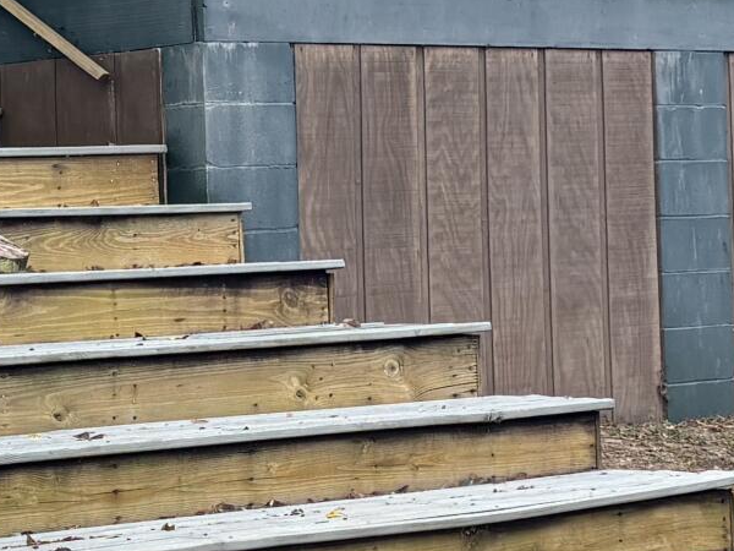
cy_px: 235
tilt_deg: -4.0
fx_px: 2757
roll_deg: +2.6
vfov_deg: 11.4
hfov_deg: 15.1
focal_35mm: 130
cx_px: 135
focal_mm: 5.96
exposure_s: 1/525
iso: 50
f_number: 1.6
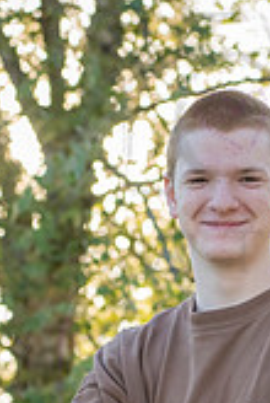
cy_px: 339
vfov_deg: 9.4
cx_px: 241
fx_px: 2453
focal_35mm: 219
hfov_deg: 6.3
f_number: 5.6
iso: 400
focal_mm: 80
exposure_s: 1/400
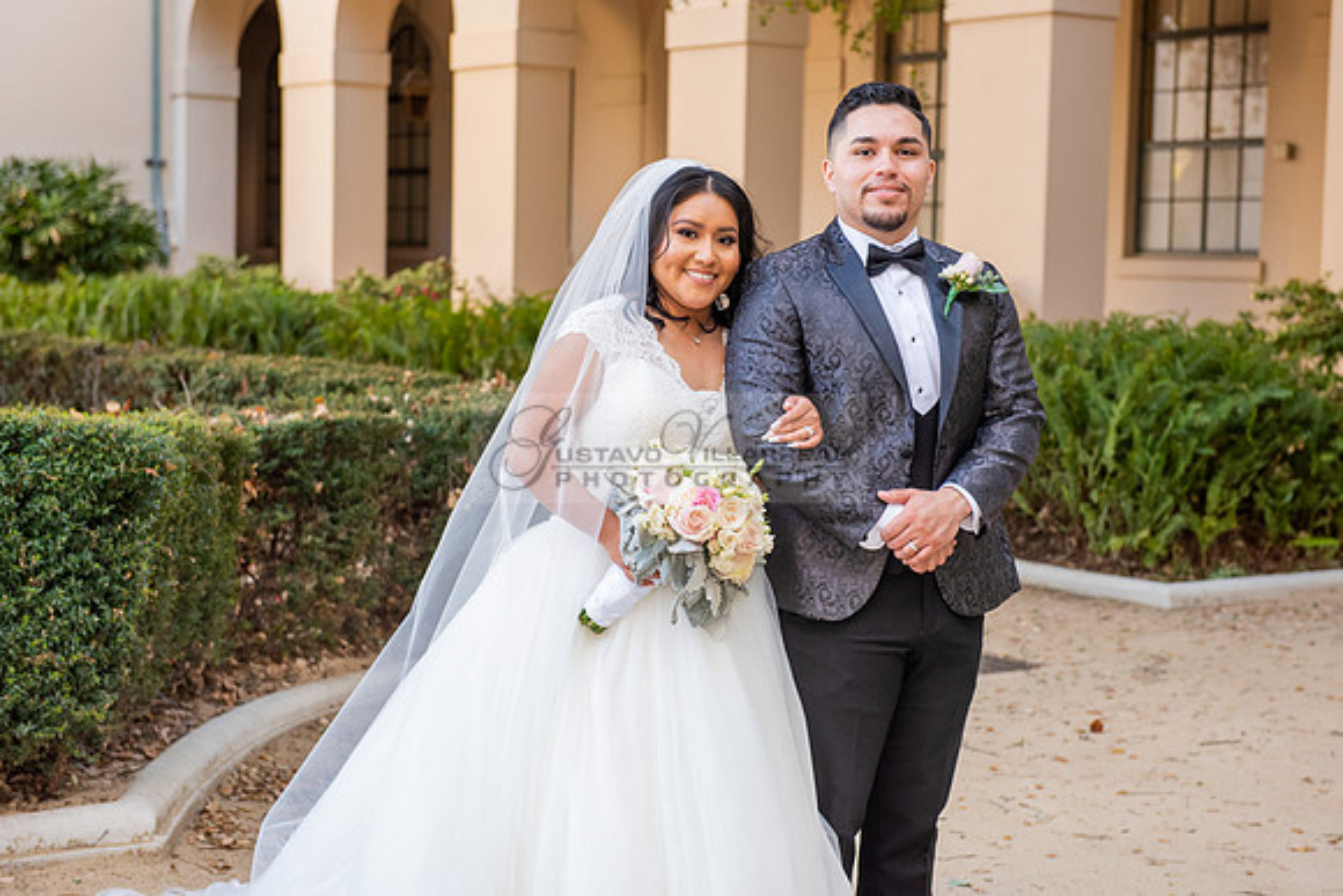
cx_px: 712
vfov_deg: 20.7
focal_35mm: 66
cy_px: 421
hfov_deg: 30.6
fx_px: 2451
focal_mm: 62
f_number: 4.5
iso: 640
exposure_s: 1/200
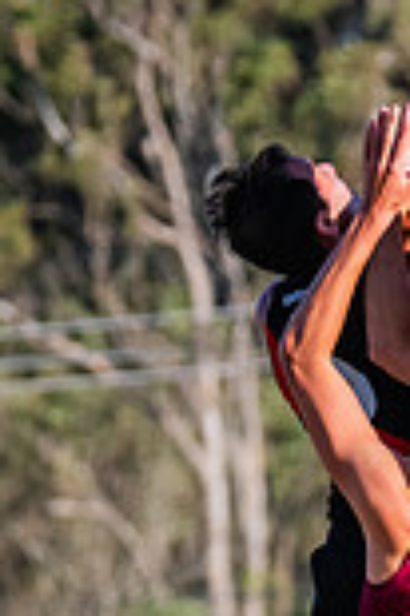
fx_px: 20099
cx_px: 567
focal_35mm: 1174
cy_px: 595
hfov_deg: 1.2
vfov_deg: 1.8
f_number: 8
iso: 800
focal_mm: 250
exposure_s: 1/1600
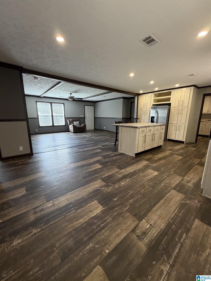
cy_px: 140
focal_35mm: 14
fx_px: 114
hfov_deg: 85.7
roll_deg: -0.1
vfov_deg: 102.1
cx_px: 106
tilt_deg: -12.4
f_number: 2.2
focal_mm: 2.22
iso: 250
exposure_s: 1/60
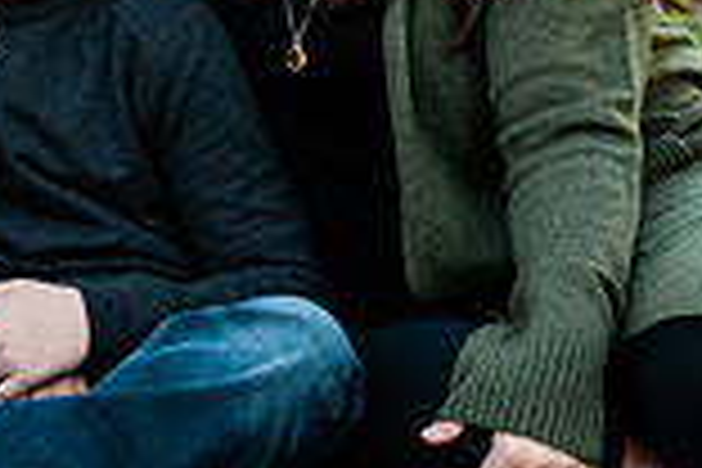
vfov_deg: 6.3
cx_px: 162
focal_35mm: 216
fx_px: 4212
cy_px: -133
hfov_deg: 9.5
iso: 400
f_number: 3.2
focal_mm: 58
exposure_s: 1/800
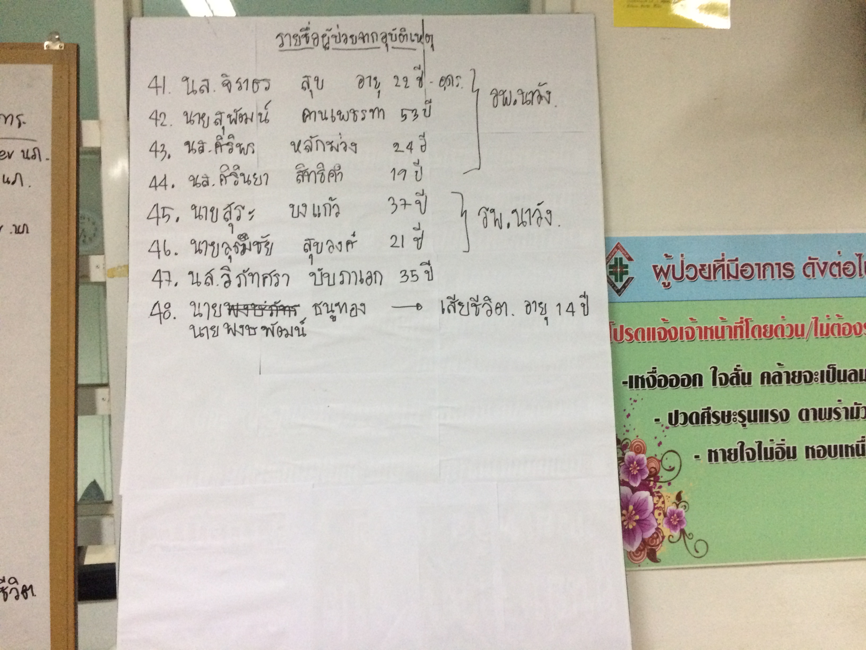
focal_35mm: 29
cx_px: 433
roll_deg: +0.4
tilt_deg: -2.5
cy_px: 325
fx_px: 726
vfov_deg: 48.2
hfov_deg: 61.7
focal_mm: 4.15
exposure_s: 1/33
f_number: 2.2
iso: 320
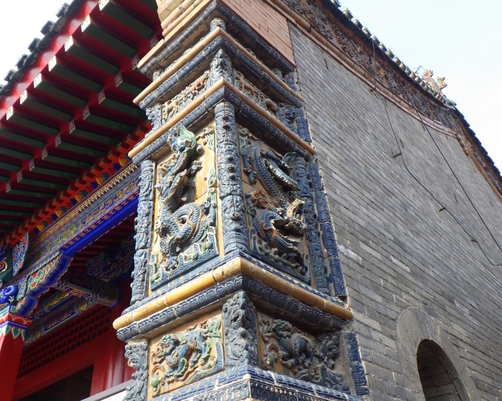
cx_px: 232
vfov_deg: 47.1
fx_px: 460
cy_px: 188
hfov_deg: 57.1
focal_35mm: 31
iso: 125
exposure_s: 1/250
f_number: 4.2
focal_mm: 5
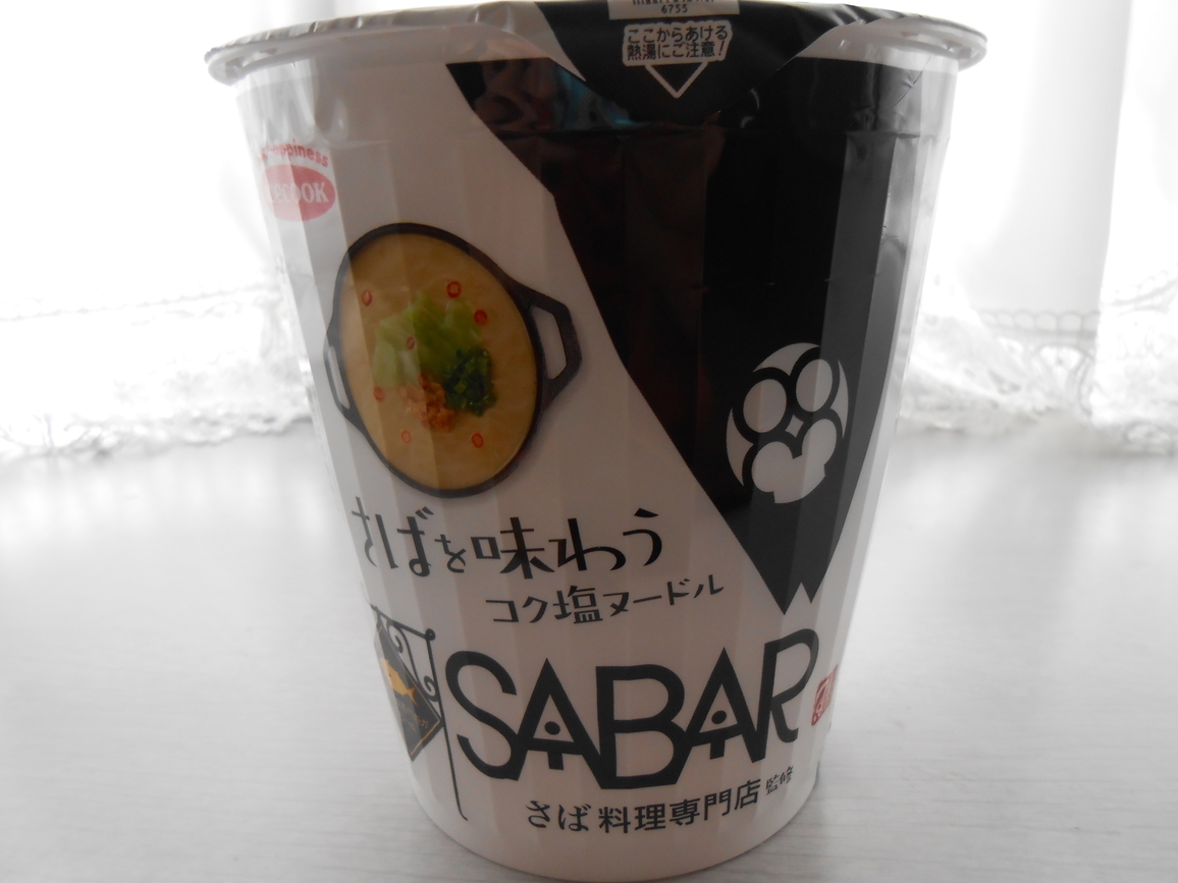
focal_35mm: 27
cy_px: 445
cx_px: 609
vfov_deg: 51.4
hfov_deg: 65.3
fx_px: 919
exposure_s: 1/30
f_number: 3.5
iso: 160
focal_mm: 4.6
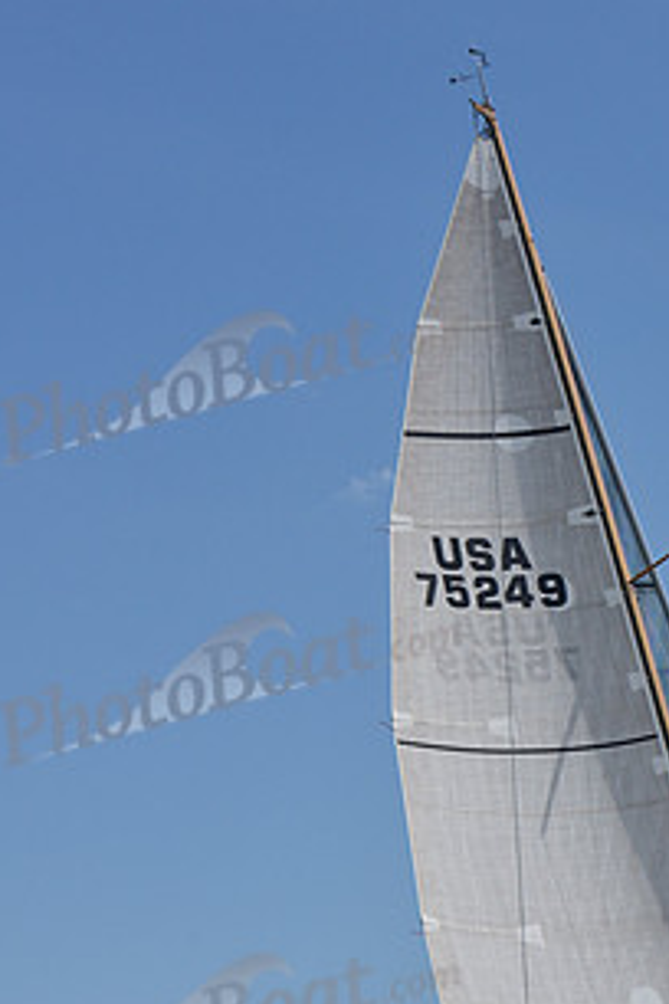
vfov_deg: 13.8
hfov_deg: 9.2
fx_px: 4125
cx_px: 631
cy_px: 807
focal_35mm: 148
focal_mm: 78
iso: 320
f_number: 8
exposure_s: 1/800
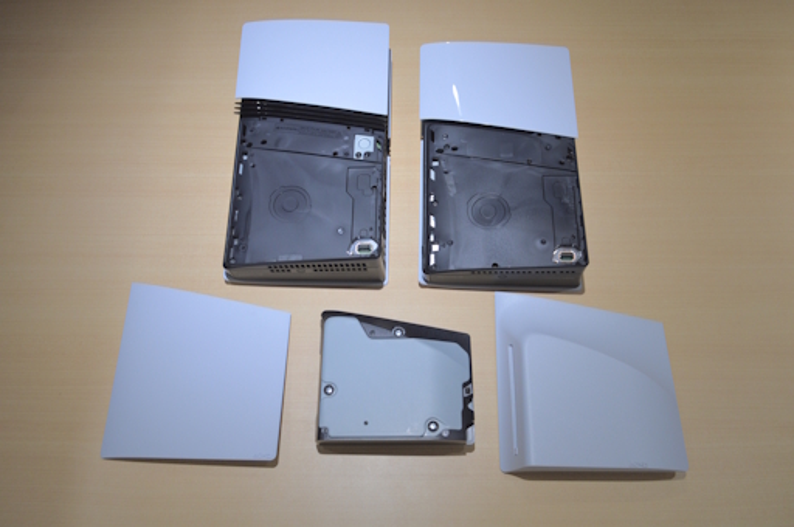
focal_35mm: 30
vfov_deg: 43.5
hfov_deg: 62.0
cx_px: 397
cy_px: 264
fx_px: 661
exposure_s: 1/125
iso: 400
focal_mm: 20
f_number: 5.6
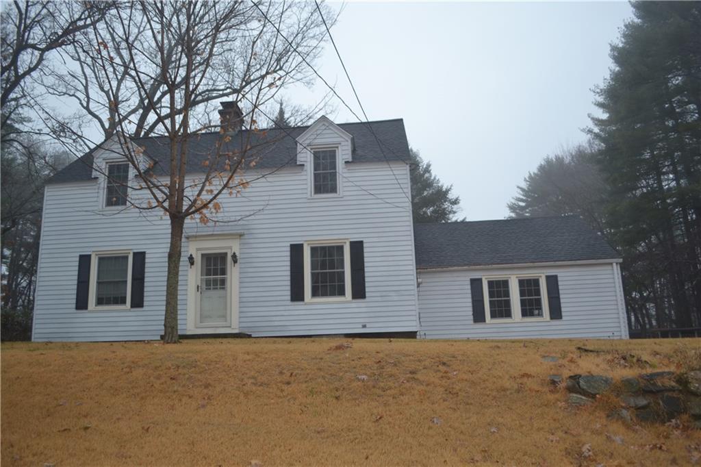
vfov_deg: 47.9
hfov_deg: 67.4
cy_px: 234
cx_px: 350
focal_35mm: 27
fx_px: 526
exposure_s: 1/125
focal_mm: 18
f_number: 3.5
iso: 125
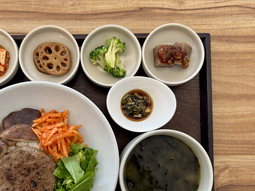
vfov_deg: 41.3
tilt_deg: -87.2
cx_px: 86
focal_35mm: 34
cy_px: 125
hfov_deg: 53.0
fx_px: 250
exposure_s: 1/120
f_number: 1.78
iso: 125
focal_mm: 6.76
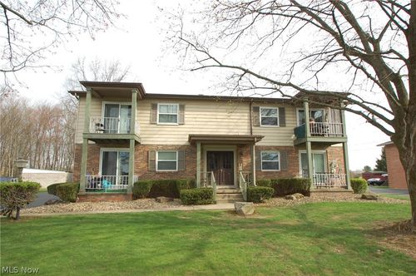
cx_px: 208
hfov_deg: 85.5
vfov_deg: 63.1
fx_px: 225
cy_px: 138
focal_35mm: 20
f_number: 5.6
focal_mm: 13
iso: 280
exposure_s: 1/500
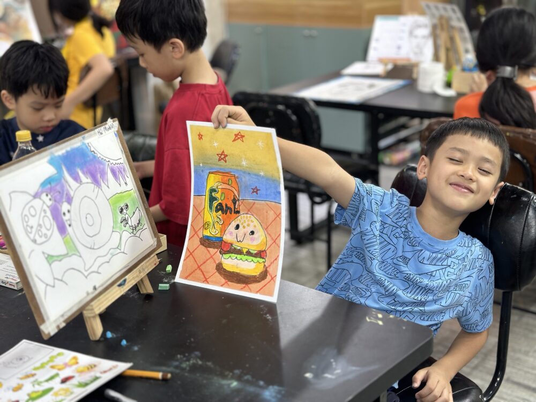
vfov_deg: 30.3
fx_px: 743
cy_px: 201
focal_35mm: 48
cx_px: 268
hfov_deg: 39.7
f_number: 1.78
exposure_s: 1/50
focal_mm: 6.86
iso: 100
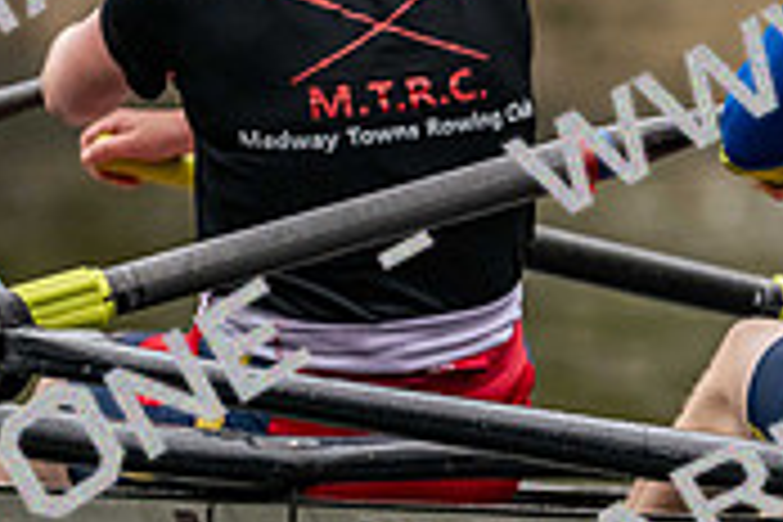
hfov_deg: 1.5
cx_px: 1062
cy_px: 227
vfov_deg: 1.0
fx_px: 29012
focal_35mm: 1334
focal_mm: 400
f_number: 4.5
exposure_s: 1/2500
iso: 2800
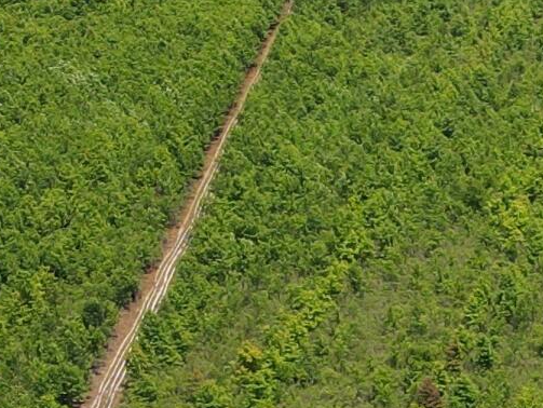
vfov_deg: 10.3
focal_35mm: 143
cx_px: 655
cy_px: 400
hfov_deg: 13.4
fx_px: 2245
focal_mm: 4.5
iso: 100
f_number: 2.8
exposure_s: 1/640
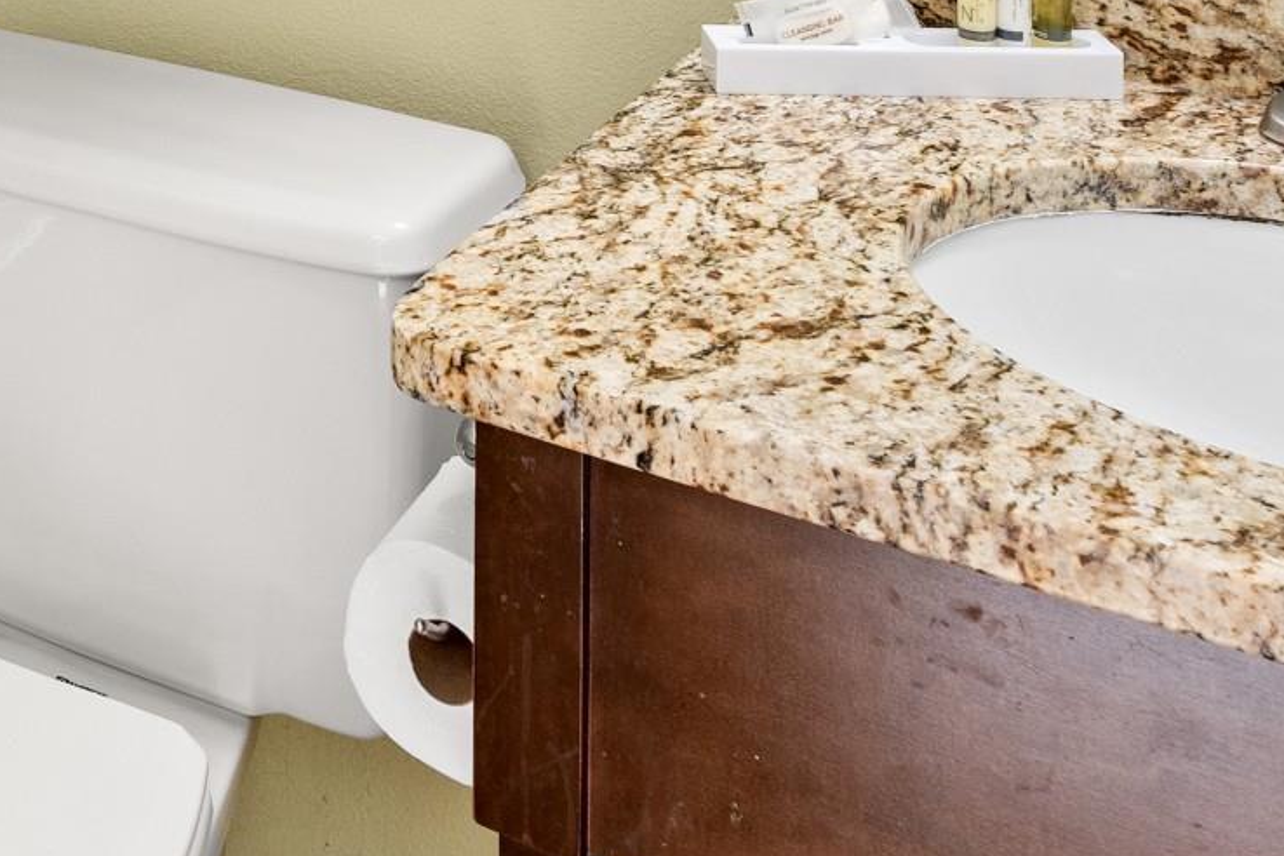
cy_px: -783
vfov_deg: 16.6
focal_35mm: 65
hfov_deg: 29.1
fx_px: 2318
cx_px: 26
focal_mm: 16
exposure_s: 1/4
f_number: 7.1
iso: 320
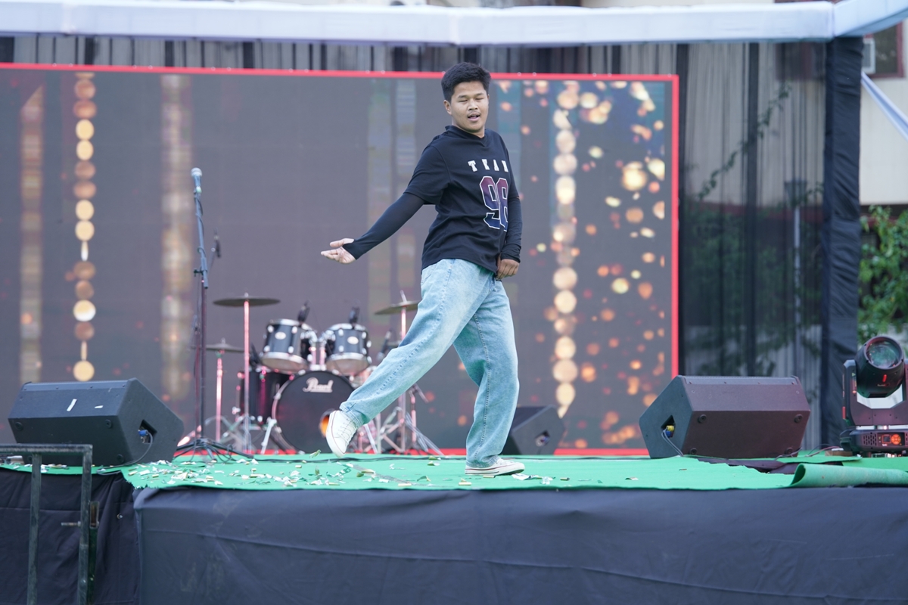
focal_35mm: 100
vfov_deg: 13.7
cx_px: 454
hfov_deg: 20.4
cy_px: 302
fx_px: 2522
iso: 500
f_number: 2.8
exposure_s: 1/250
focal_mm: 100
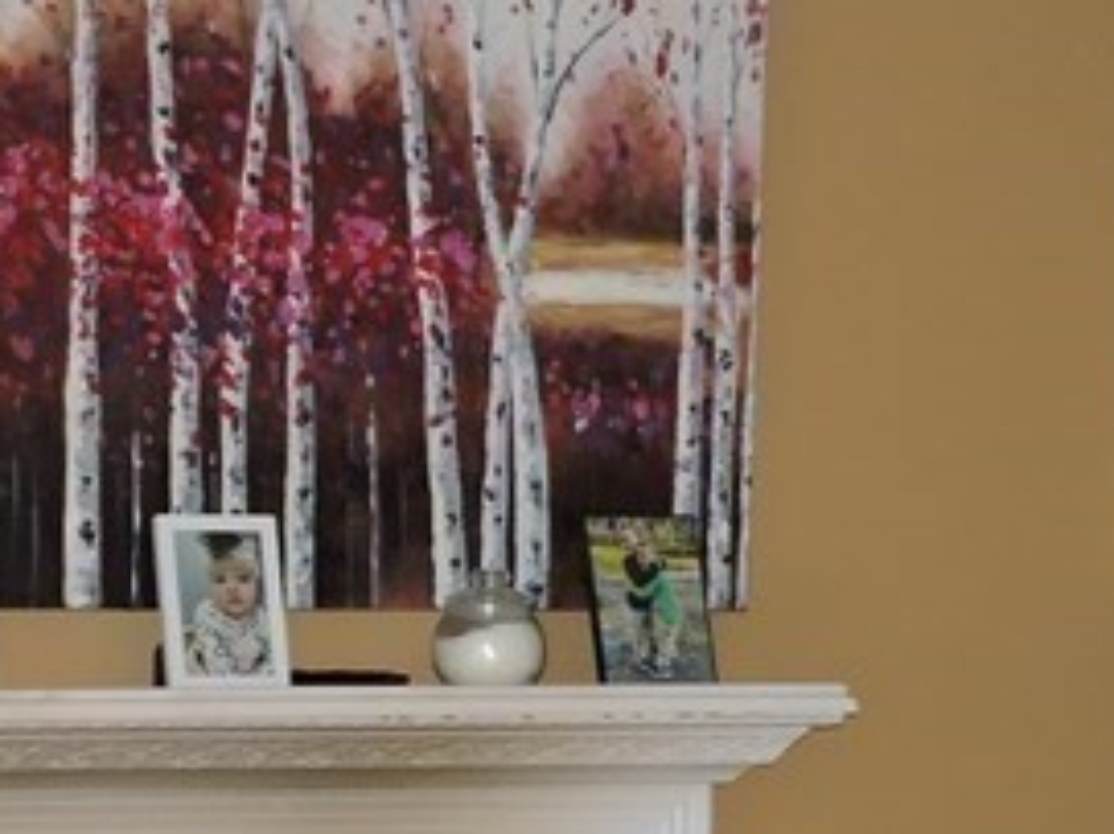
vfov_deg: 9.6
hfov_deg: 13.1
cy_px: 1150
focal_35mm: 151
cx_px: 571
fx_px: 4857
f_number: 3.8
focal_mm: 7.2
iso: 200
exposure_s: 1/30
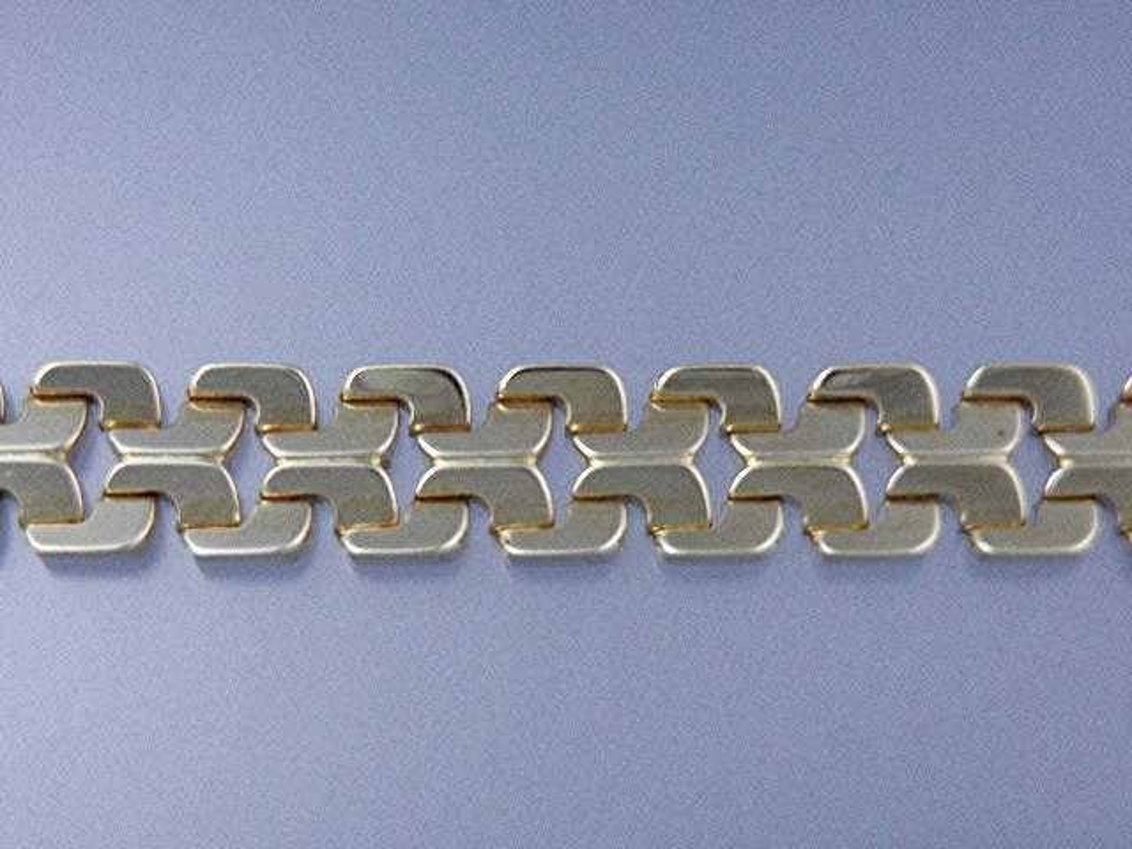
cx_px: 566
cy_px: 424
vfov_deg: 14.5
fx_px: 3336
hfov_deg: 19.3
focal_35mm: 102
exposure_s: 1/27
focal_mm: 18.3
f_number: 4.5
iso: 400
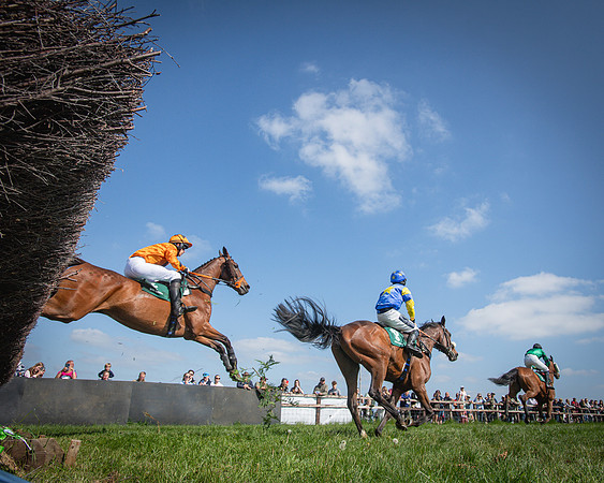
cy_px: 242
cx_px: 337
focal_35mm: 25
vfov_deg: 57.2
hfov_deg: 68.4
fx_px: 443
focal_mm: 22
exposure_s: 1/1000
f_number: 8
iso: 400
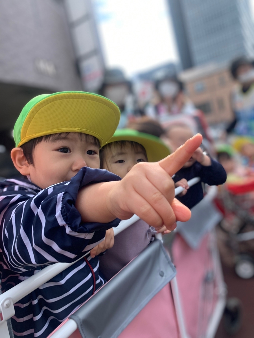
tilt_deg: -3.1
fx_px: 254
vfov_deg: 67.3
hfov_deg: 53.1
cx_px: 127
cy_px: 169
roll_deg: +11.0
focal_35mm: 26
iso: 25
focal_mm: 4.25
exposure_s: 1/478
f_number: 1.8
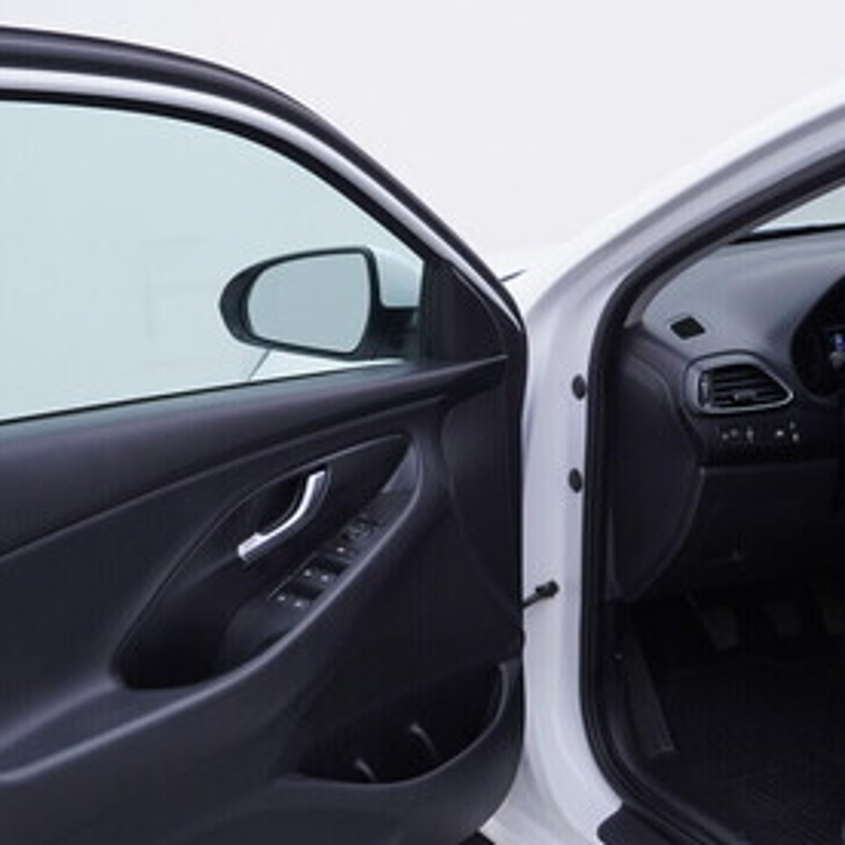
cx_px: 493
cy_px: 482
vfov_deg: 28.1
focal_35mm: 61
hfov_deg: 28.1
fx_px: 1685
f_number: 4
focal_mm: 24
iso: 125
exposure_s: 1/60
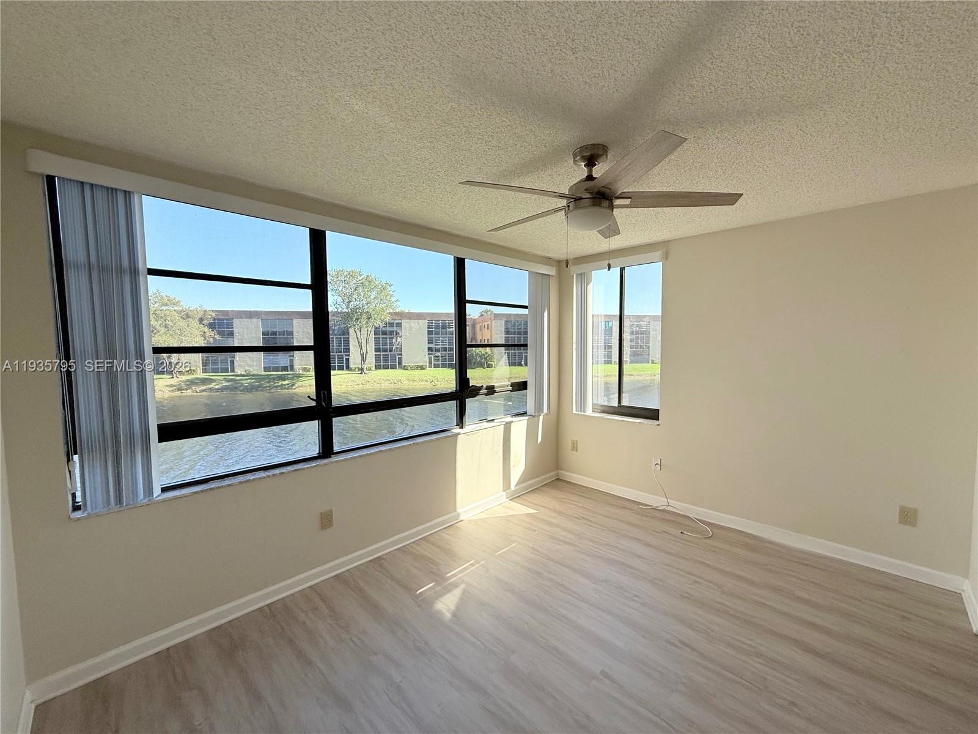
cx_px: 489
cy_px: 367
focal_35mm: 14
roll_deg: +0.5
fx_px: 396
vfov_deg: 85.7
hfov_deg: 102.1
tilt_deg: -2.4
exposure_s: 1/579
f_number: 2.2
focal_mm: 2.22
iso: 64
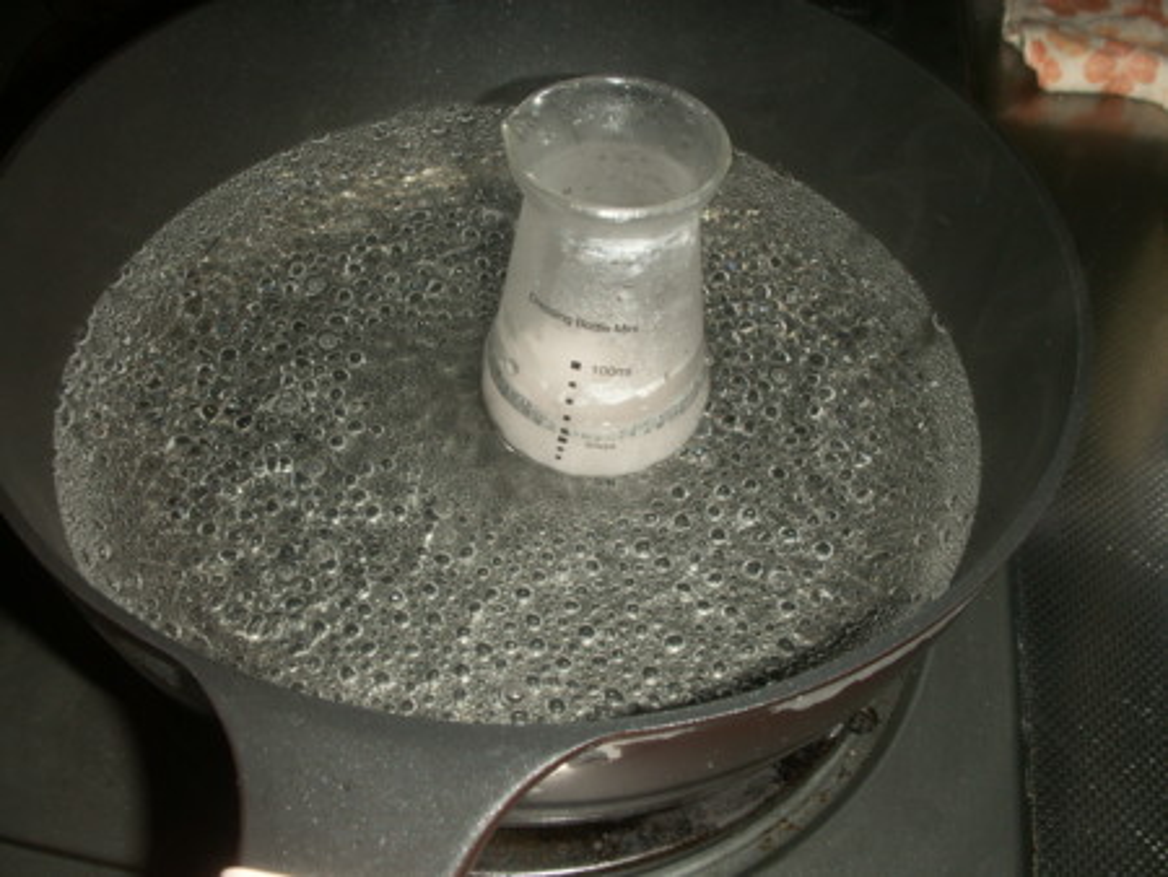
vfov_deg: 38.7
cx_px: 584
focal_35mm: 37
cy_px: 438
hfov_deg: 50.1
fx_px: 1249
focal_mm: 7.7
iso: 50
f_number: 7.1
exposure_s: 1/40
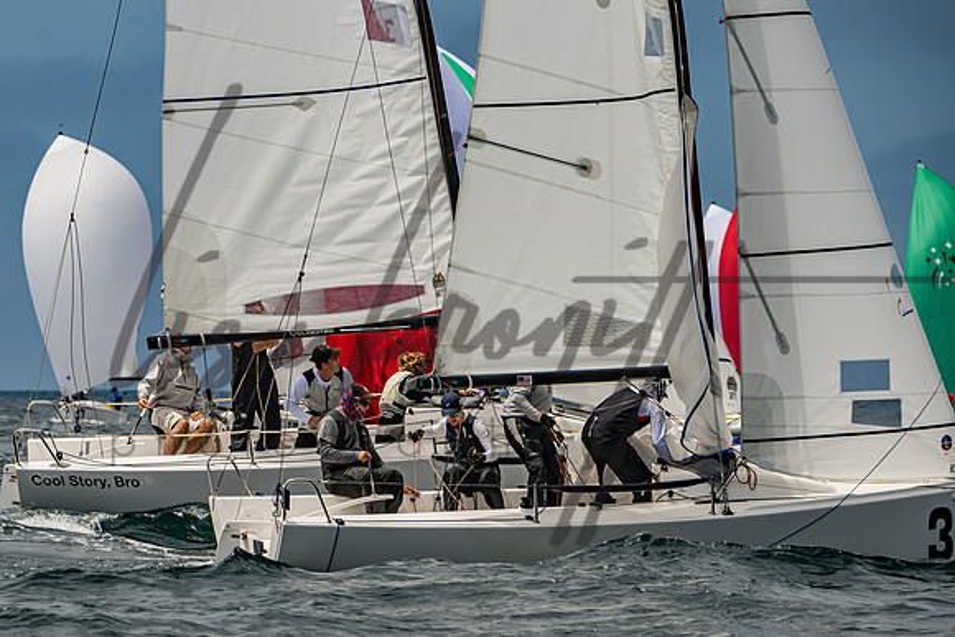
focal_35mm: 265
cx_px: 252
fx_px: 7041
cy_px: 380
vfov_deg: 5.2
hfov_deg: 7.8
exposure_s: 1/3200
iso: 400
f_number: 6.3
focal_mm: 180
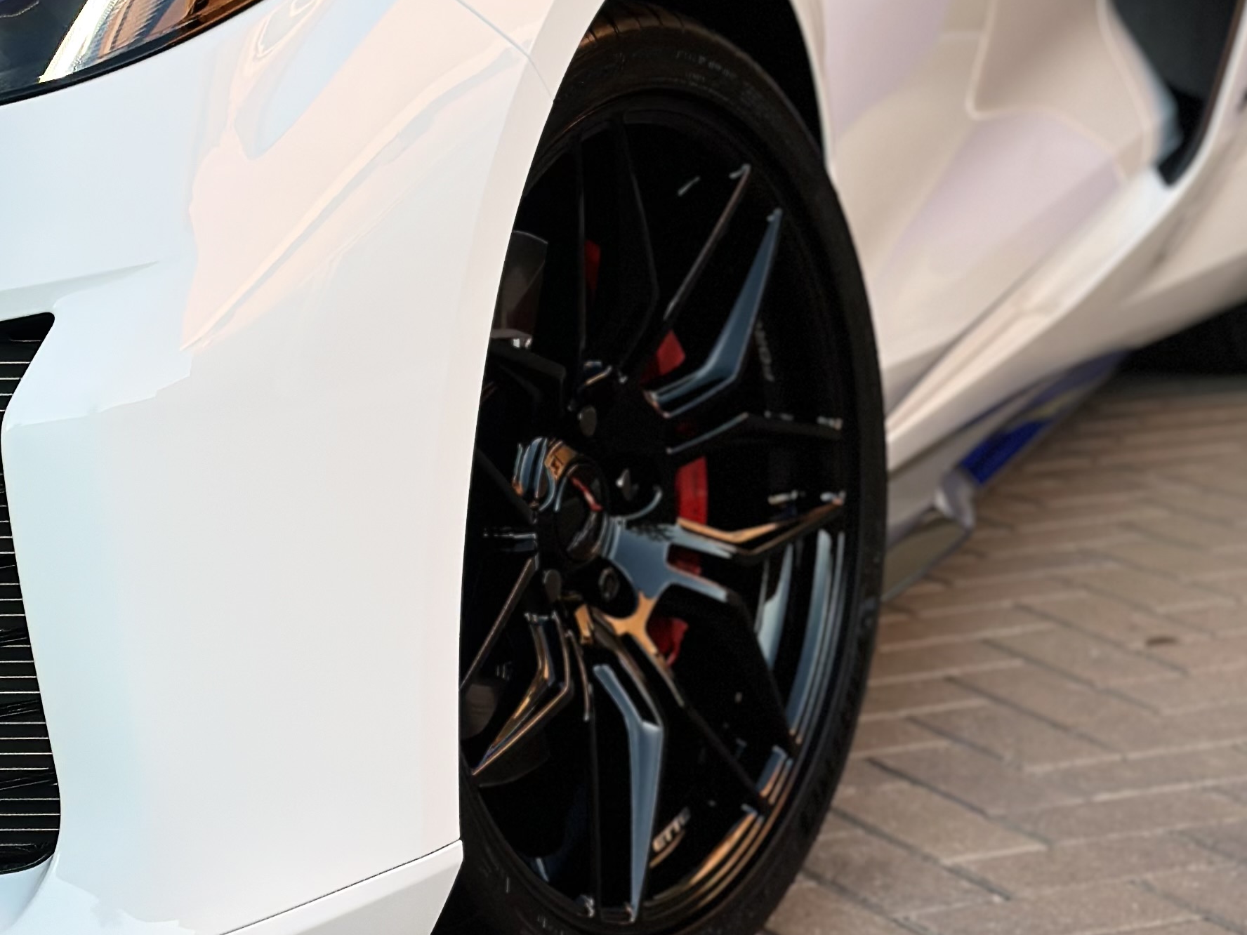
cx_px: 489
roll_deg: -0.6
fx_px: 3927
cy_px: 334
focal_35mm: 109
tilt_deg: -7.8
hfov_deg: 18.0
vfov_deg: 13.6
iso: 100
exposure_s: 1/300
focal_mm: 6.86
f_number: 1.78
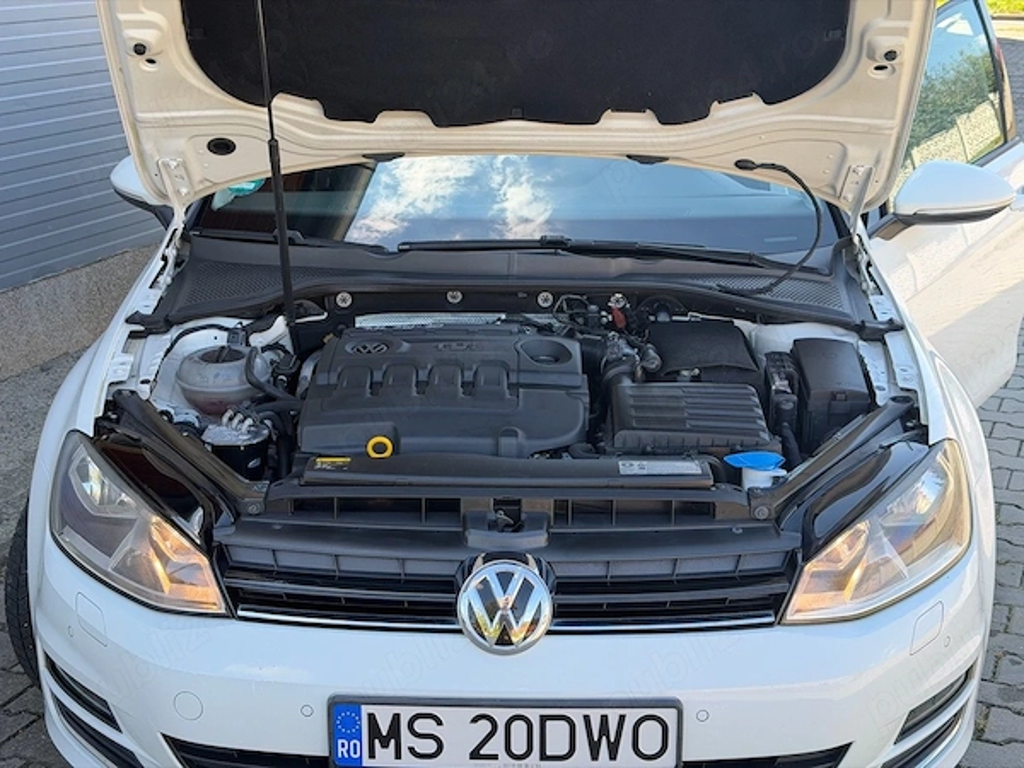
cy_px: 384
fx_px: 1420
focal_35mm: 48
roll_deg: +1.0
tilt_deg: -17.2
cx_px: 512
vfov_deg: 30.3
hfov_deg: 39.7
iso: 64
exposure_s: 1/220
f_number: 1.78
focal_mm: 6.76
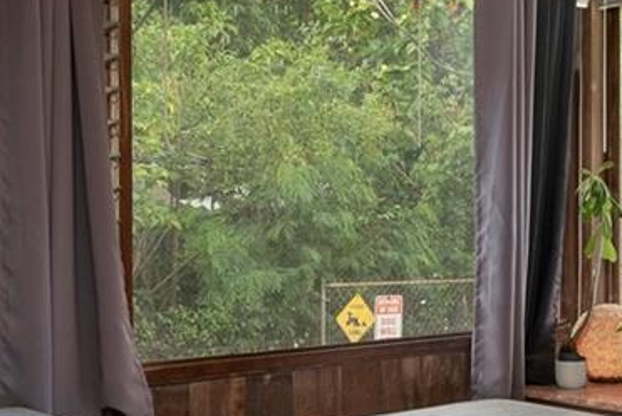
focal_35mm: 69
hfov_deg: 28.5
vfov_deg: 19.8
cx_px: 510
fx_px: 1193
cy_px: 233
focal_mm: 16
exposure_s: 1/3
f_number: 5.6
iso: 320
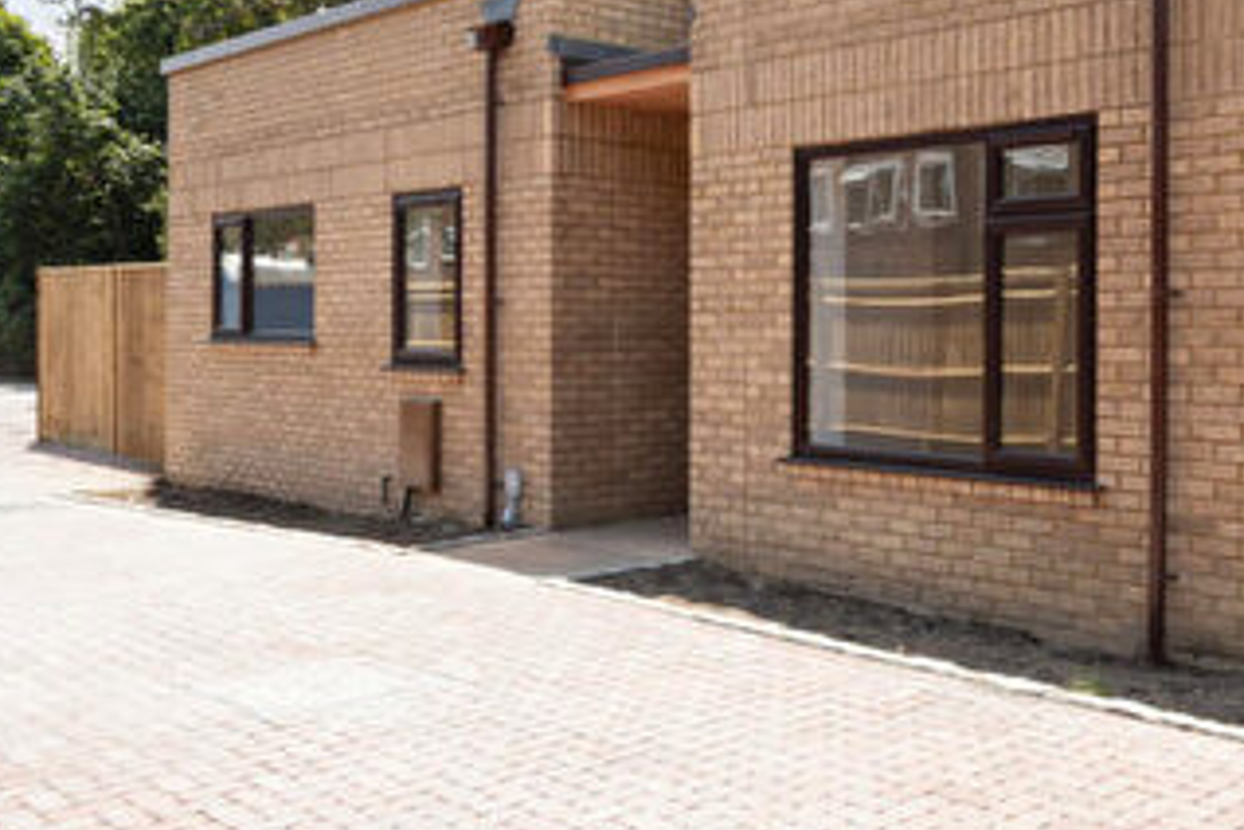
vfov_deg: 37.4
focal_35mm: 34
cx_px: 872
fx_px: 1178
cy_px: 168
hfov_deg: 54.0
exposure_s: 1/80
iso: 200
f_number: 16
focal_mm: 15.5
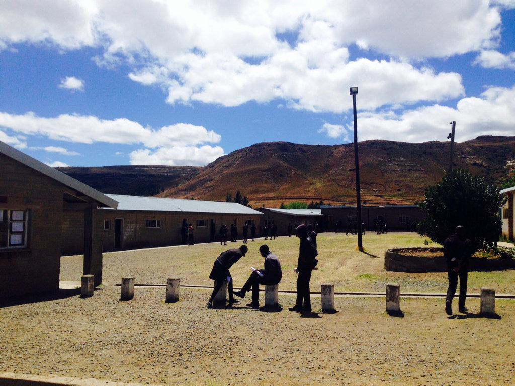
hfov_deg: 55.4
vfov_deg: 42.9
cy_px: 193
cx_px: 258
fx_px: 491
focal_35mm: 33
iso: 50
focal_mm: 4.12
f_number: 2.4
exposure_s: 1/3623
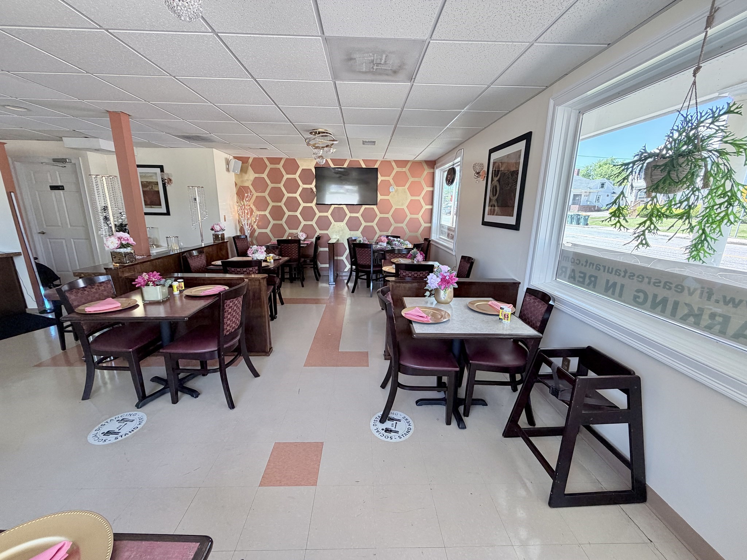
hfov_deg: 102.1
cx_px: 374
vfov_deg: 85.7
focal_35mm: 14
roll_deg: -1.0
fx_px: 302
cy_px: 280
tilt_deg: -13.1
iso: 160
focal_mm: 2.22
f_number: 2.2
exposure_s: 1/121
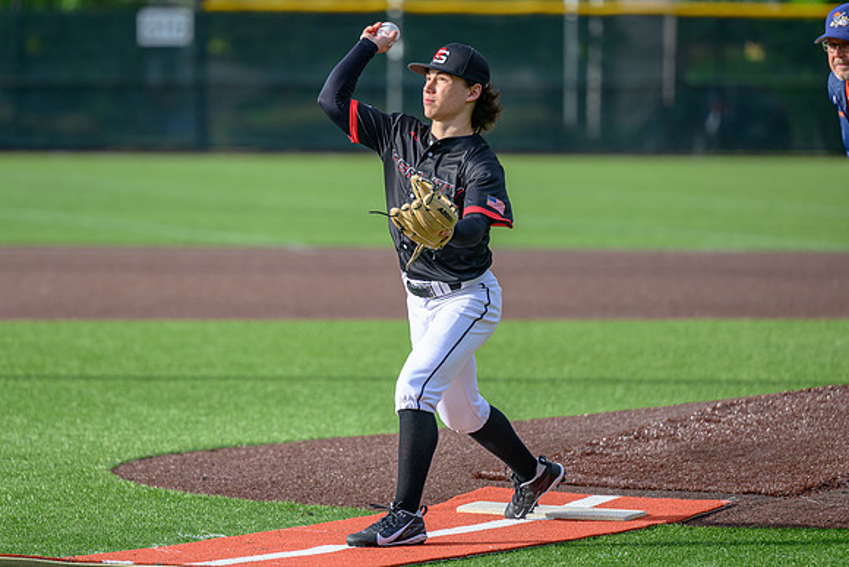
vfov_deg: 5.1
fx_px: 6341
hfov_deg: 7.7
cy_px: 264
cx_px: 365
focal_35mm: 269
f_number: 2.8
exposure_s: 1/2000
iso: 250
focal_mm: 190
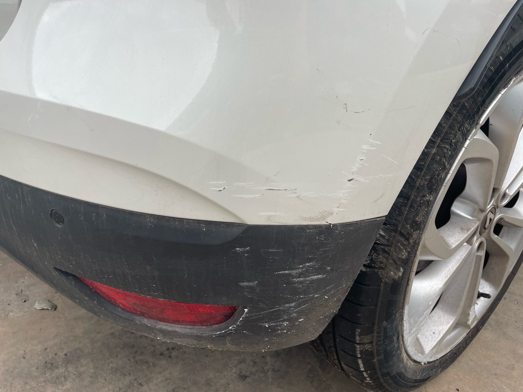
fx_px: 393
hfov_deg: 67.3
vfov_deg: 53.1
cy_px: 196
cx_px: 262
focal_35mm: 26
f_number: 1.6
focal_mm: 4.2
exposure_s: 1/272
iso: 32
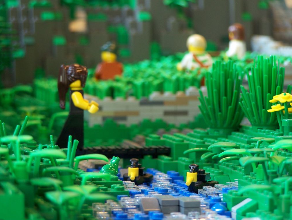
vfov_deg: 8.6
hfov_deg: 11.5
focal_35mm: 172
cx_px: 146
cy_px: 109
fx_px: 1451
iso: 80
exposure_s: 1/6
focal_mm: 28
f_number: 3.2
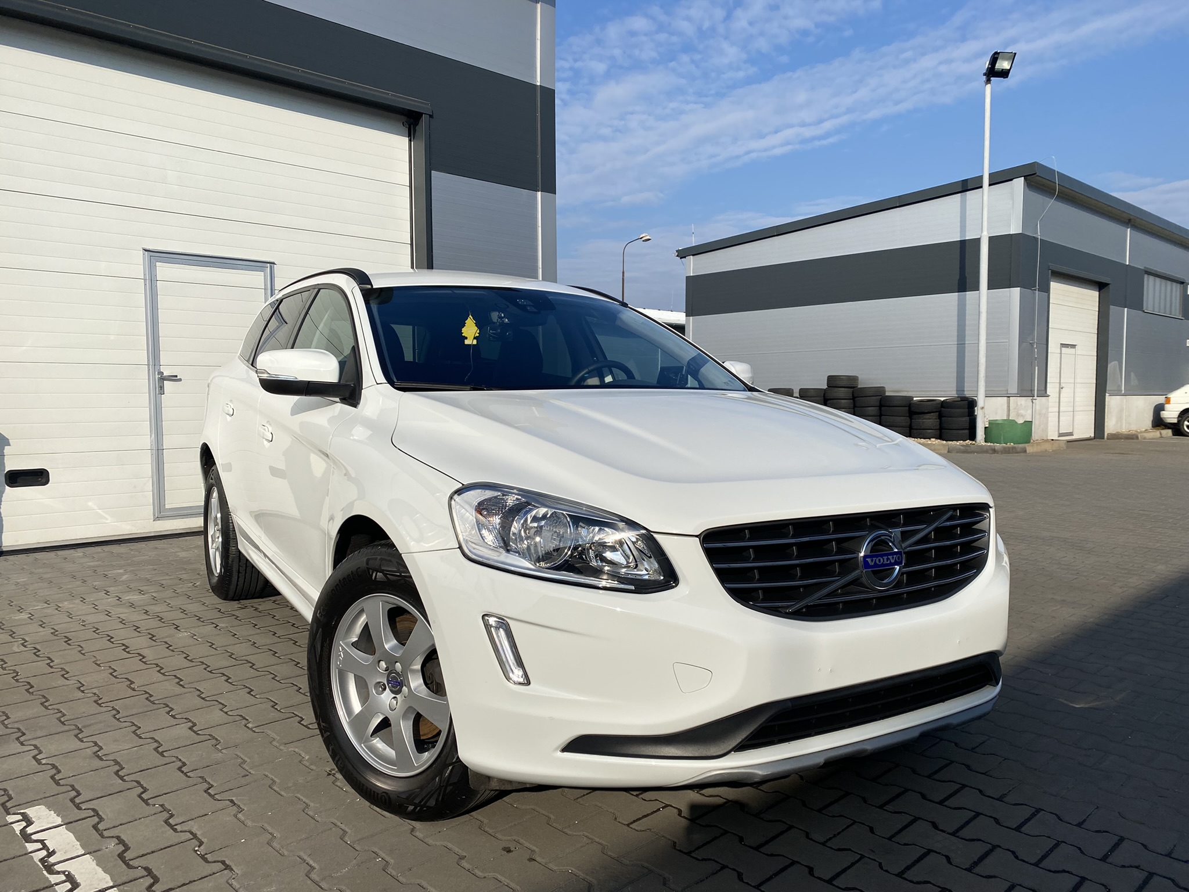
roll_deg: +0.6
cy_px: 446
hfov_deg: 67.3
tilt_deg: -2.9
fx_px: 893
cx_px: 594
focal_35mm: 26
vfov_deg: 53.1
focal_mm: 4.25
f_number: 1.8
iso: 32
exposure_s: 1/5747
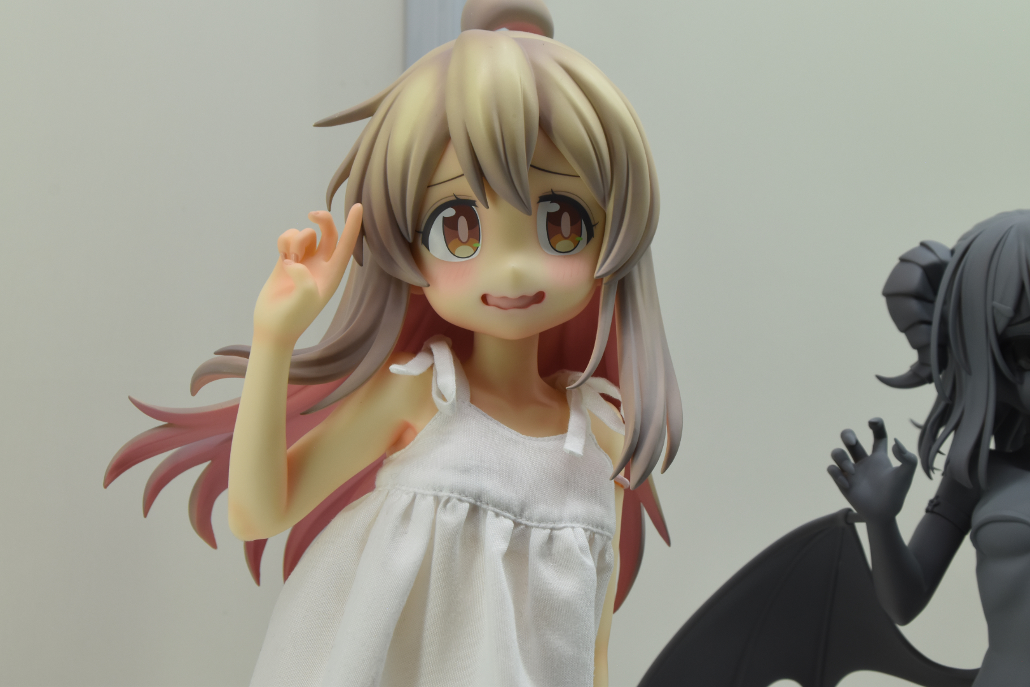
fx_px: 2231
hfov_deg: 26.0
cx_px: 515
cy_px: 344
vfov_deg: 17.5
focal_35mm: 78
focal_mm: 52
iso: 500
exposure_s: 1/125
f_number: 11
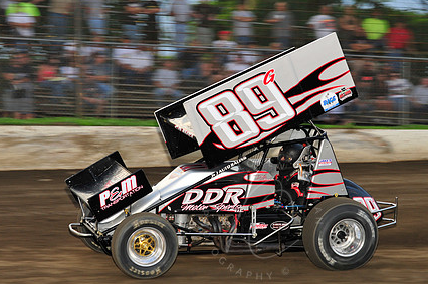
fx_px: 1698
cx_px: 261
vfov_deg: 9.6
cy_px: 126
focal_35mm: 143
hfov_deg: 14.4
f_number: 7.1
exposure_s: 1/320
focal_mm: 105
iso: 640
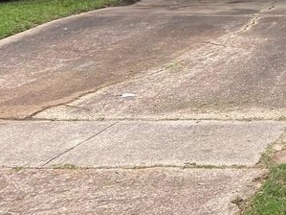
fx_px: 735
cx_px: 464
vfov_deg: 15.5
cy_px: -95
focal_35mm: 89
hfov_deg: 18.7
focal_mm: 4.25
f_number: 1.8
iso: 32
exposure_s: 1/364
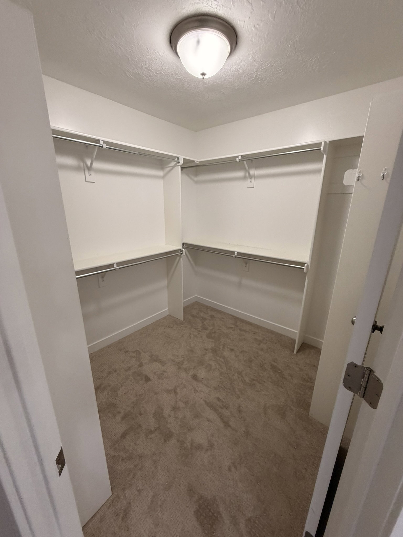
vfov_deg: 102.1
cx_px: 202
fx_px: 217
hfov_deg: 85.7
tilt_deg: -14.9
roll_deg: -2.9
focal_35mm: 14
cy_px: 268
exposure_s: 1/120
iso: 200
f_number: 2.2
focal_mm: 2.22
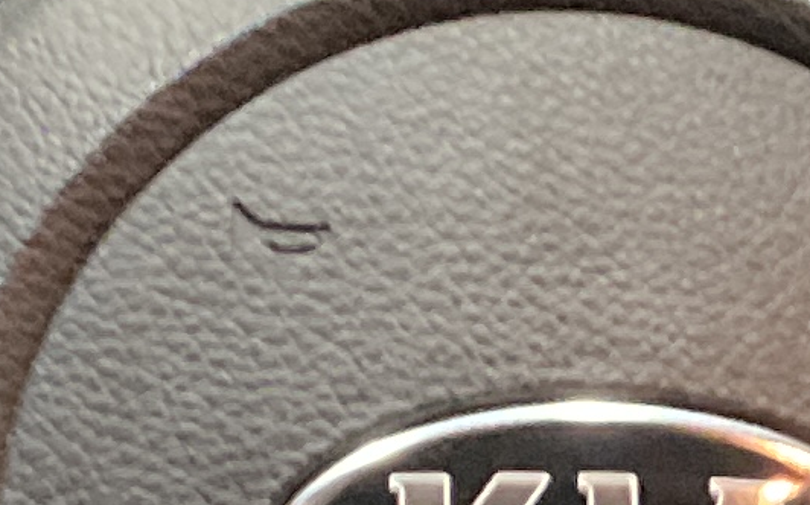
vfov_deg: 5.6
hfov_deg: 8.8
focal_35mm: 233
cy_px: 500
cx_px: 1198
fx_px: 5141
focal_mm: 3
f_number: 1.8
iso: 320
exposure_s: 1/30
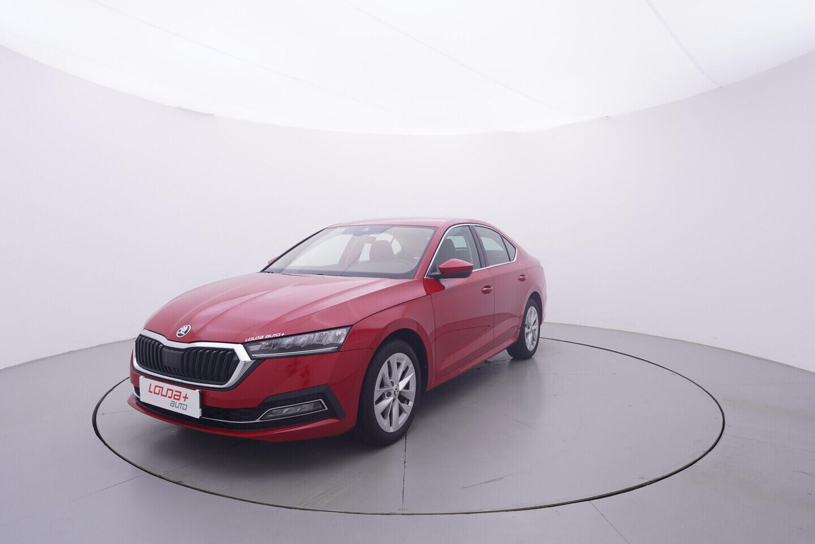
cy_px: 272
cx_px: 408
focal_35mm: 22
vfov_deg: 56.2
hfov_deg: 77.3
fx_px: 510
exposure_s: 1/80
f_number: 5
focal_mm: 15
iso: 200
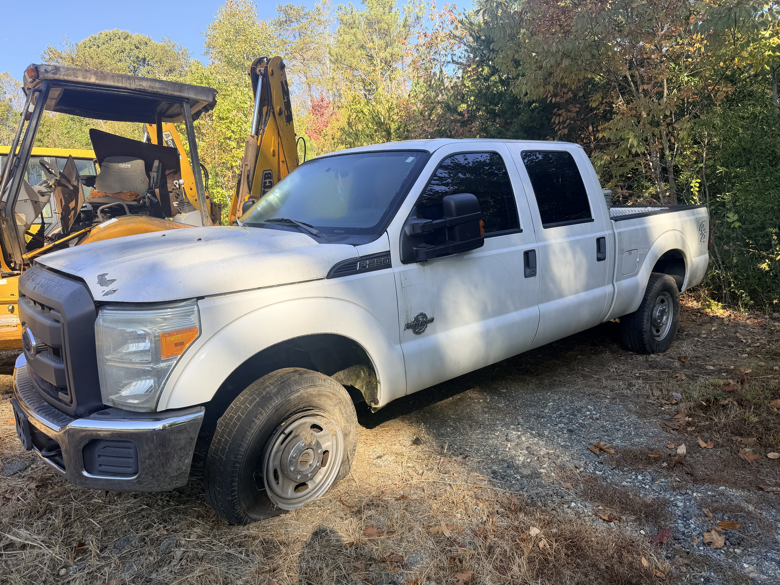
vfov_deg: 56.8
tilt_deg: -2.3
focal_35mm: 24
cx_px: 390
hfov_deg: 71.6
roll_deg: +2.6
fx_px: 541
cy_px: 292
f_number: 1.78
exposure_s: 1/898
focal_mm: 6.76
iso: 80
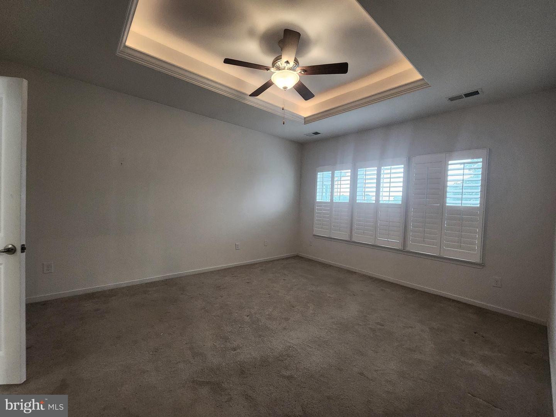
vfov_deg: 89.9
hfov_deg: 106.2
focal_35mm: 13
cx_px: 278
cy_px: 208
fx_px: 209
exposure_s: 1/40
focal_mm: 2.2
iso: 400
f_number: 2.2
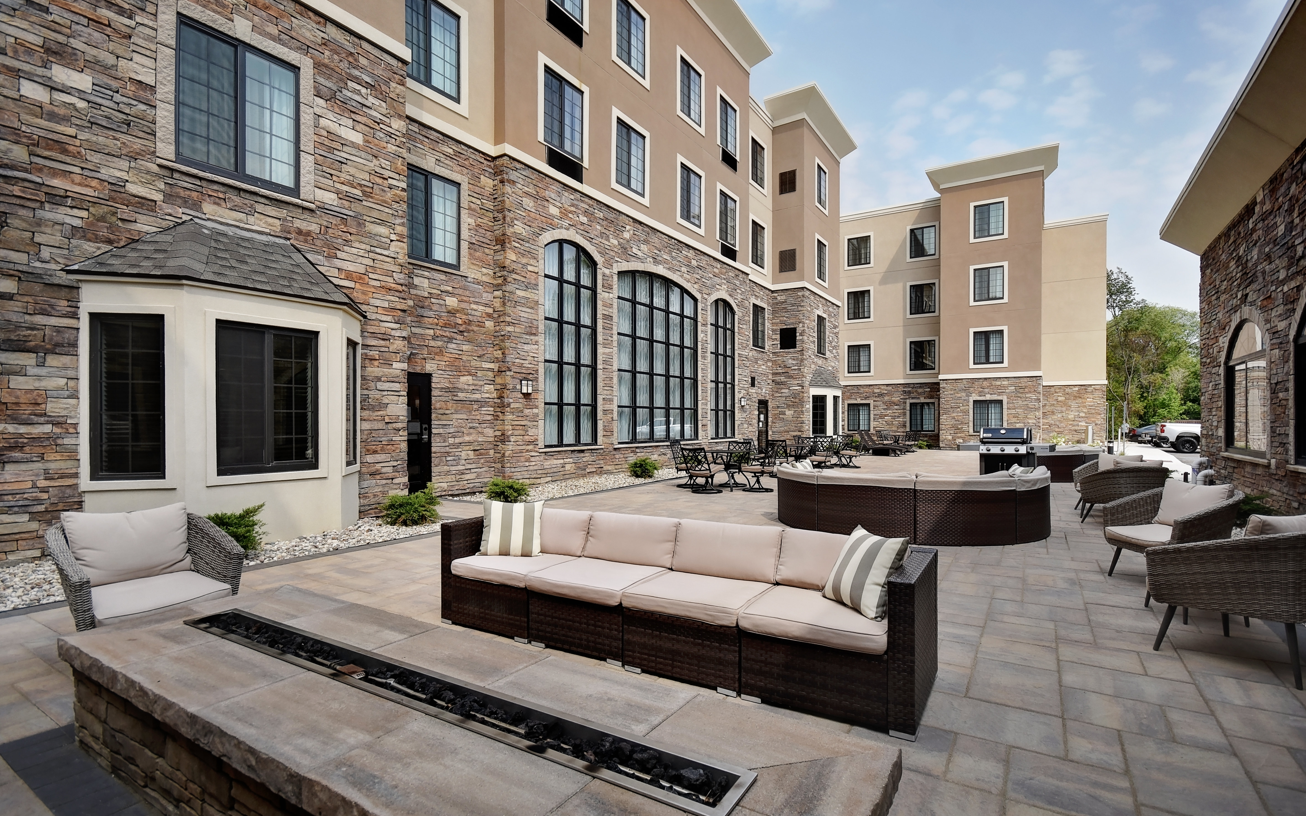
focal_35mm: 16
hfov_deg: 97.8
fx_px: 569
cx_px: 667
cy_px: 426
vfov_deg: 71.2
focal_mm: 10
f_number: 7.1
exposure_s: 1/800
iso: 250
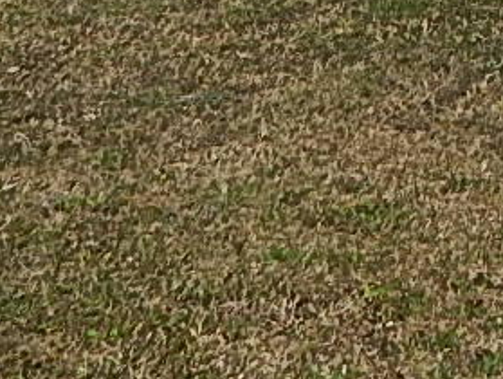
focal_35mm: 126
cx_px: 775
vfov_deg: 9.9
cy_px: -617
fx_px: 1833
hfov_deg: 14.5
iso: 125
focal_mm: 4
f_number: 6
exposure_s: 1/640
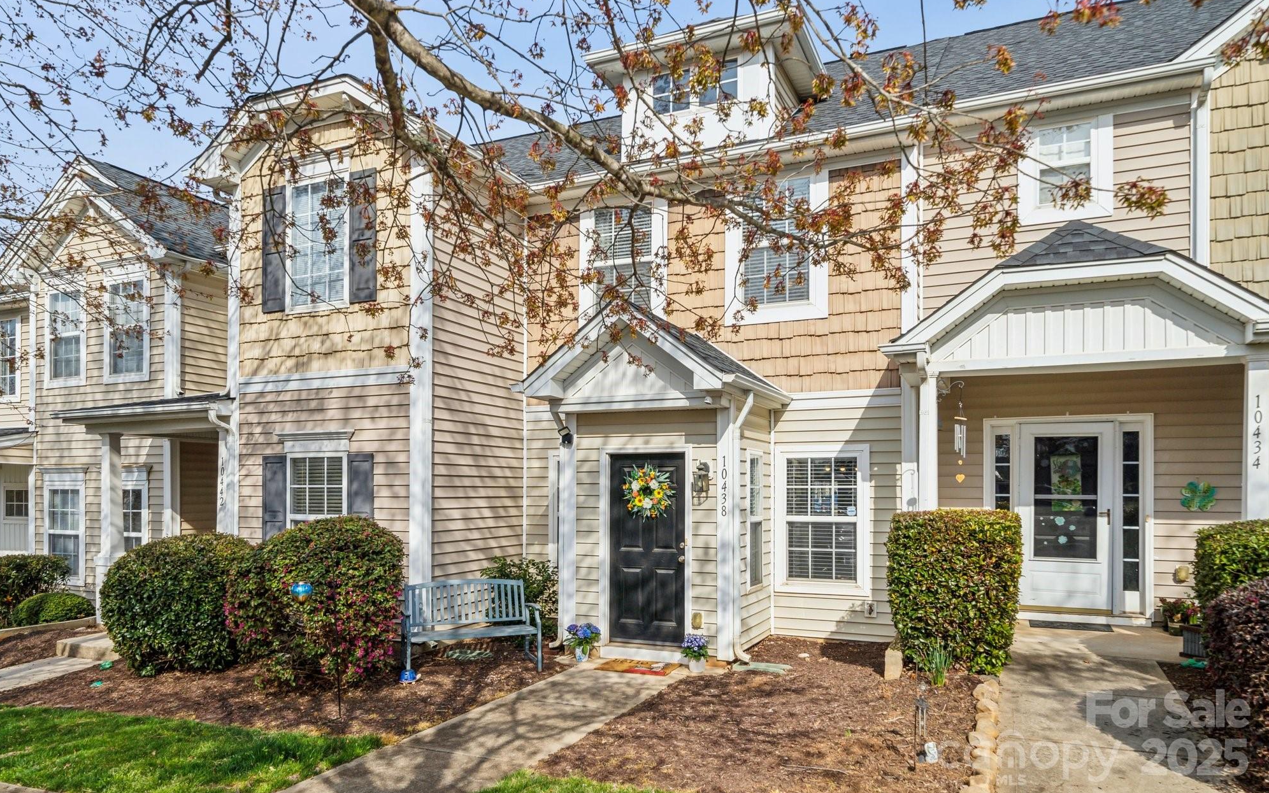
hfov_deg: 79.6
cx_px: 644
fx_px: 761
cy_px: 375
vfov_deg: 55.0
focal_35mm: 22
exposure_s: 1/160
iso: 100
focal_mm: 21
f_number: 10
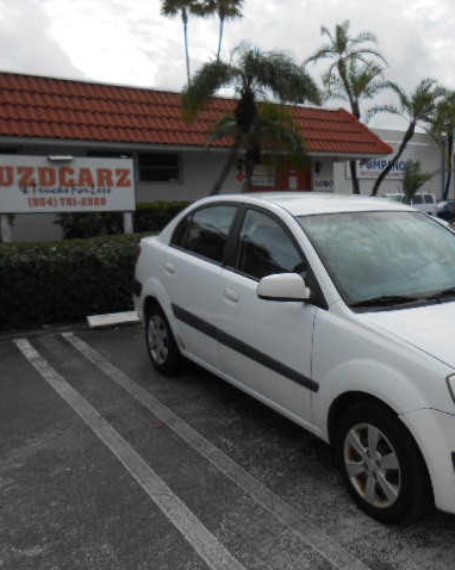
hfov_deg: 42.3
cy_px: 285
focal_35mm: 34
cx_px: 330
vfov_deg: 52.9
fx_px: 573
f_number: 3.5
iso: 80
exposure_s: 1/1000
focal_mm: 4.6
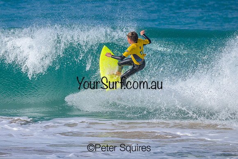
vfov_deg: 1.3
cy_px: 68
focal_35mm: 1098
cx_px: 100
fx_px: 7263
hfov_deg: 1.9
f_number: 6.3
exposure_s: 1/2000
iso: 280
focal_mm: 800
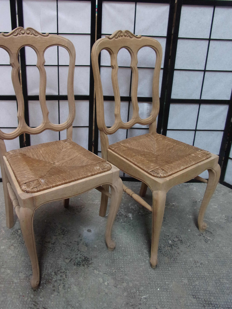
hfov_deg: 46.7
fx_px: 268
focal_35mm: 30
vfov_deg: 59.7
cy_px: 130
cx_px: 99
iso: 185
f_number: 3.3
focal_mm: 4.3
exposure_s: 1/34
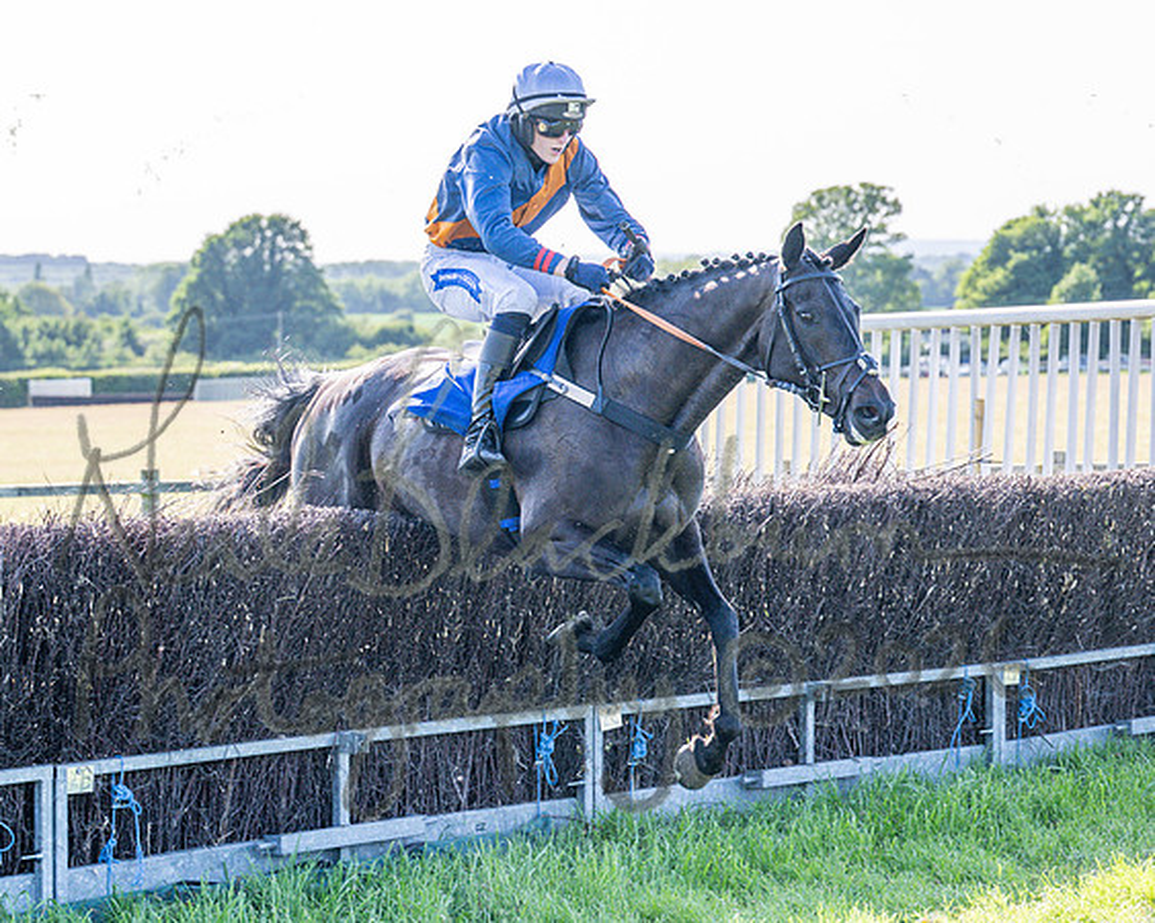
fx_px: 3455
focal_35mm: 101
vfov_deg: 15.2
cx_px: 510
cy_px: 369
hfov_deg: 19.0
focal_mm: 70
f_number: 4
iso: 320
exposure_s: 1/1600
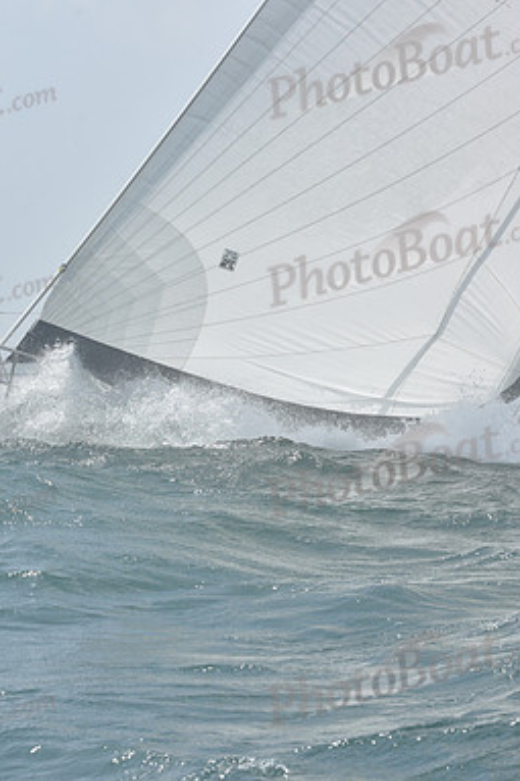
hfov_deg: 12.9
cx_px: 163
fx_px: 2299
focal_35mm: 106
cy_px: 388
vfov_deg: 19.3
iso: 320
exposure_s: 1/800
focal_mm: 70
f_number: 11
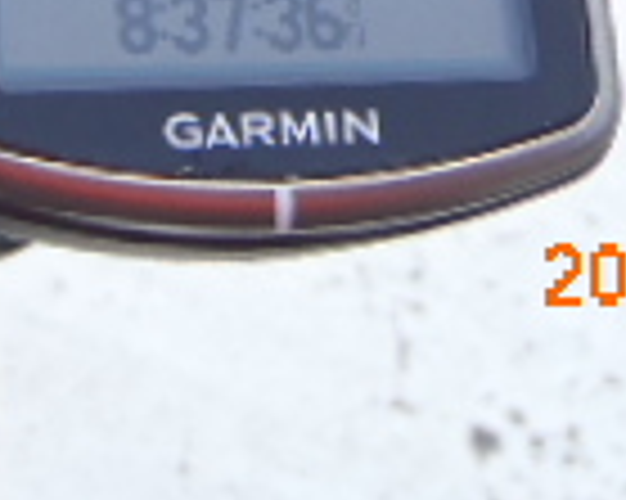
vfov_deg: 10.9
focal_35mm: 126
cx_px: -270
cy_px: -572
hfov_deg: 14.4
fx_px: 2333
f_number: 3.5
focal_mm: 5
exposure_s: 1/60
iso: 64
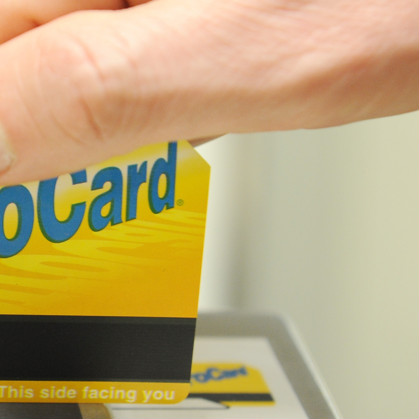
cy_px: 235
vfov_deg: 9.6
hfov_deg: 9.5
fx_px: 2492
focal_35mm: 182
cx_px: -55
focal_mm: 70
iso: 1250
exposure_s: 1/30
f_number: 5.6
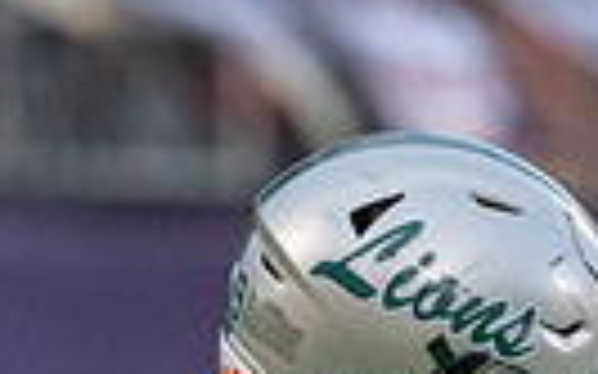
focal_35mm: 1583
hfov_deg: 1.3
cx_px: 342
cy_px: 737
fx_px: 25788
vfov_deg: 0.8
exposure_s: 1/1250
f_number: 5.6
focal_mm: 355
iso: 2500
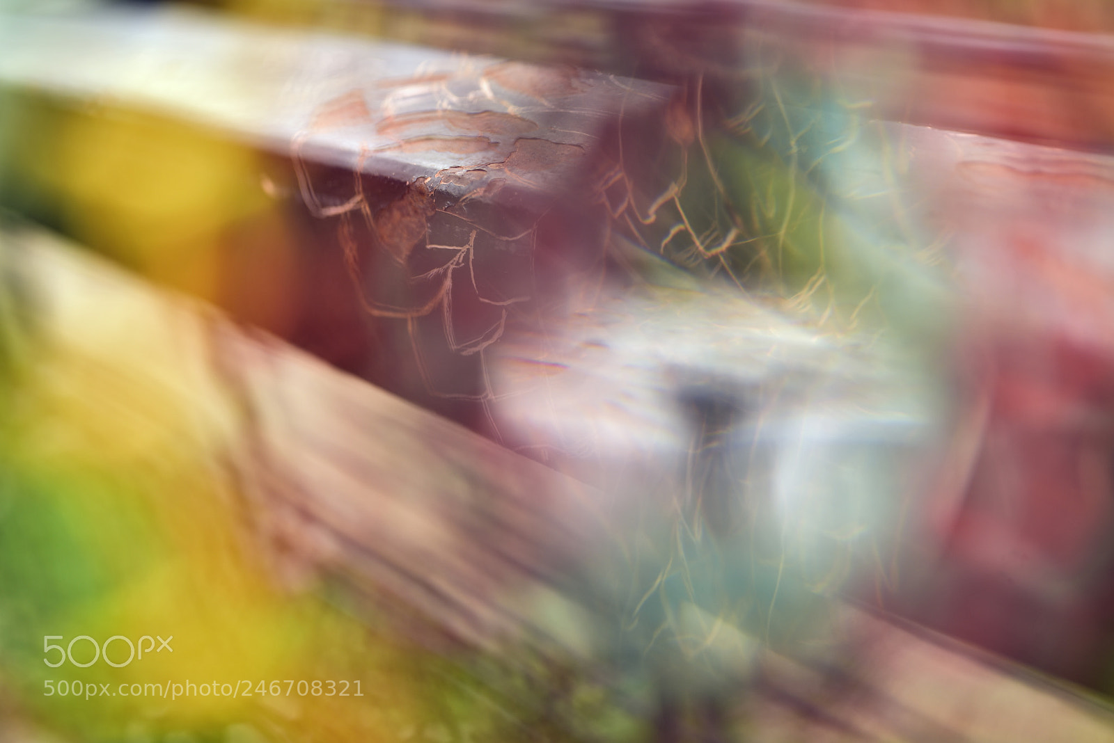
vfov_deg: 37.9
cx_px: 557
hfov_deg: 54.4
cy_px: 372
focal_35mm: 35
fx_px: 1083
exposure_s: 1/500
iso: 100
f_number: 2
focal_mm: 35
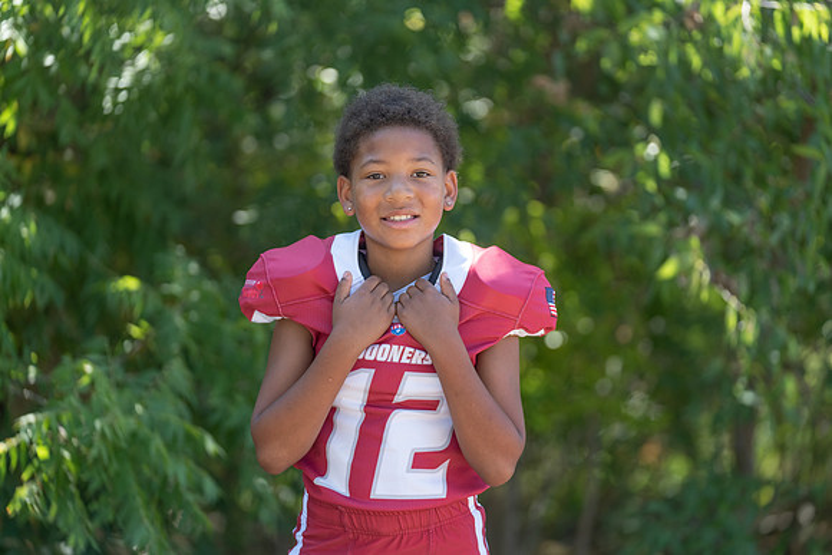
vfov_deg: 9.9
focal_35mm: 138
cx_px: 416
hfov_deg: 14.9
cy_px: 278
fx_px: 3190
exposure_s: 1/320
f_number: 2.8
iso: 100
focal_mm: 138
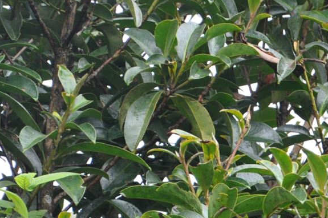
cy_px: 249
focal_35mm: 582
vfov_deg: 2.4
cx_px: 418
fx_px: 5295
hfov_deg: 3.5
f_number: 5.6
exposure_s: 1/125
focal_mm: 105
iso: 360
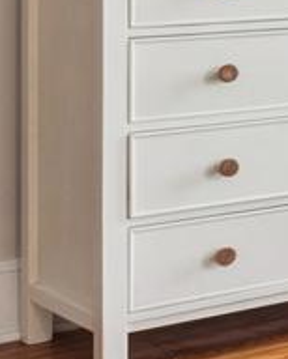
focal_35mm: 140
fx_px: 1489
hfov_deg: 8.3
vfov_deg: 13.3
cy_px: -93
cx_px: 1002
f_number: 9
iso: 250
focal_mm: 14
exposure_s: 1/15
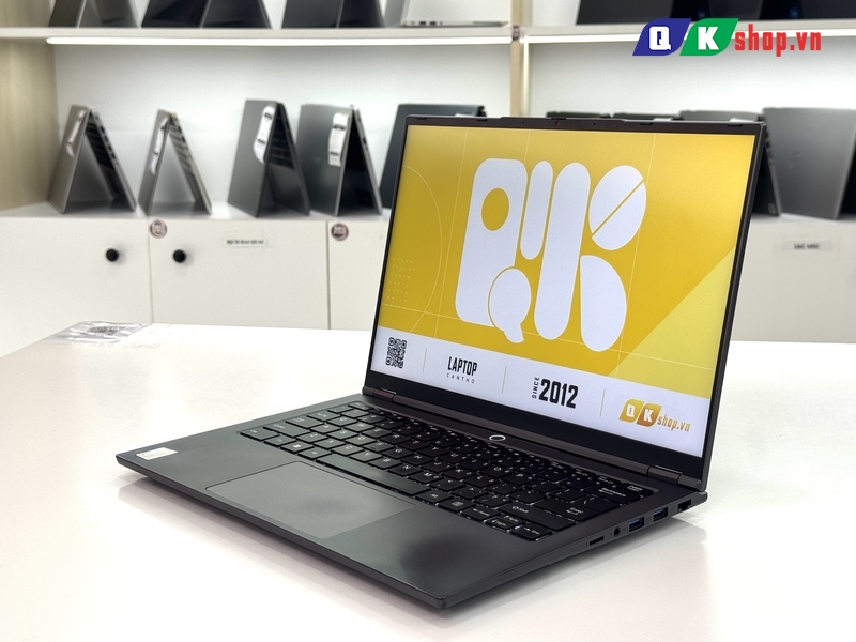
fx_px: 1187
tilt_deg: -11.5
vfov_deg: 30.3
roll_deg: +1.2
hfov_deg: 39.7
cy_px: 321
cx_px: 428
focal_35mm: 48
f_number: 1.78
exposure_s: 1/124
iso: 50
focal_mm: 6.76
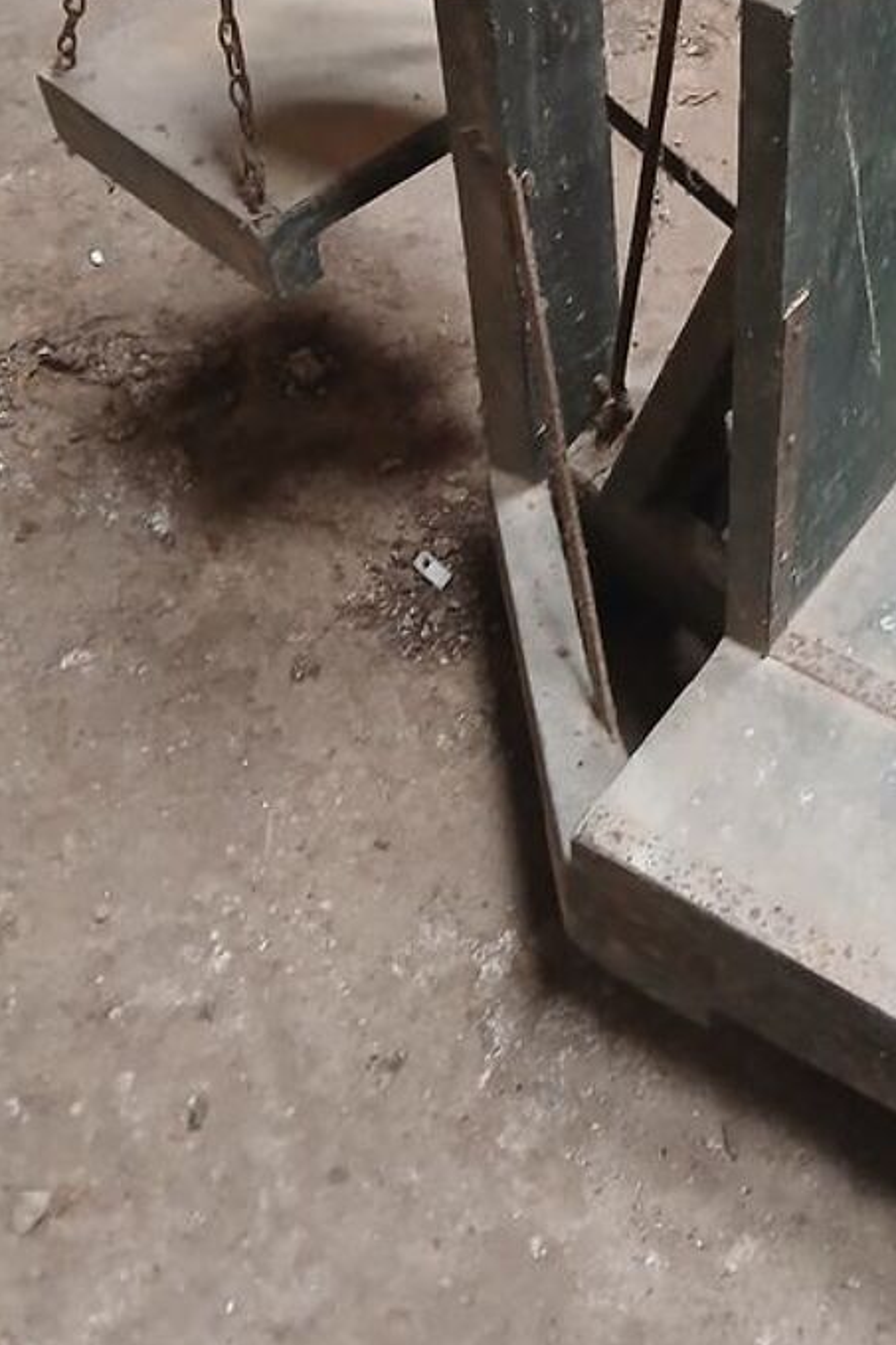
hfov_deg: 23.9
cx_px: 983
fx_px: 1980
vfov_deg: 35.7
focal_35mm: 53
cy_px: 185
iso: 320
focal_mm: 3.98
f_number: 1.8
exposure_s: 1/25
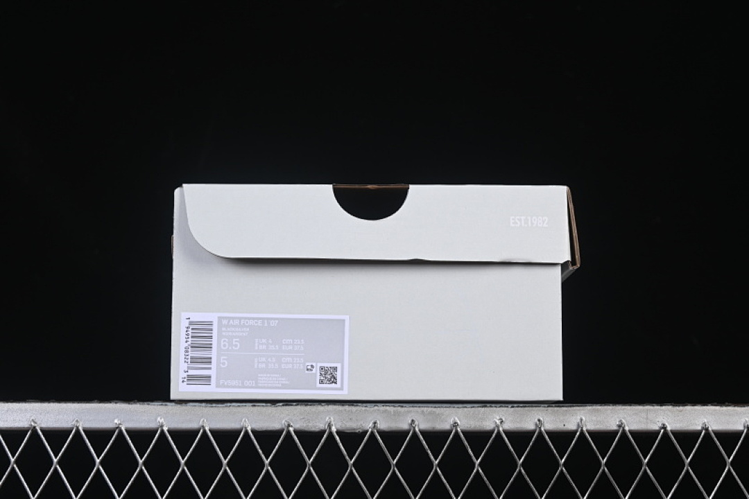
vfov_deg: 18.2
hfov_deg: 27.0
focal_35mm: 75
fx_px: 1560
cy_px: 250
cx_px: 374
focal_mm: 50
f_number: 8
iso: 160
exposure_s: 1/50
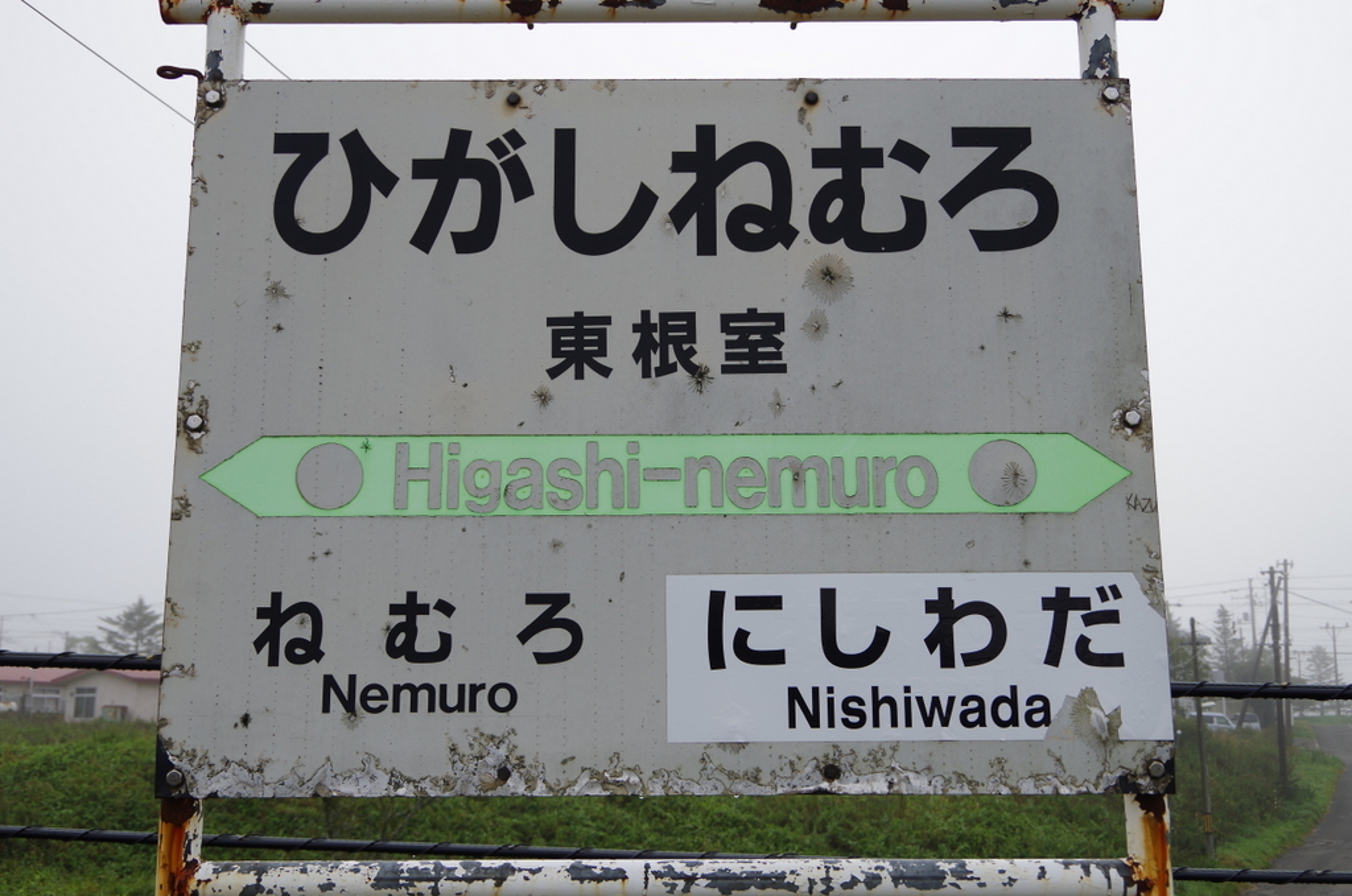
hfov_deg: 53.2
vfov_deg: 36.7
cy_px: 448
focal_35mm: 36
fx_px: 1350
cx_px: 676
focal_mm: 24
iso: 100
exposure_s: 1/200
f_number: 6.3
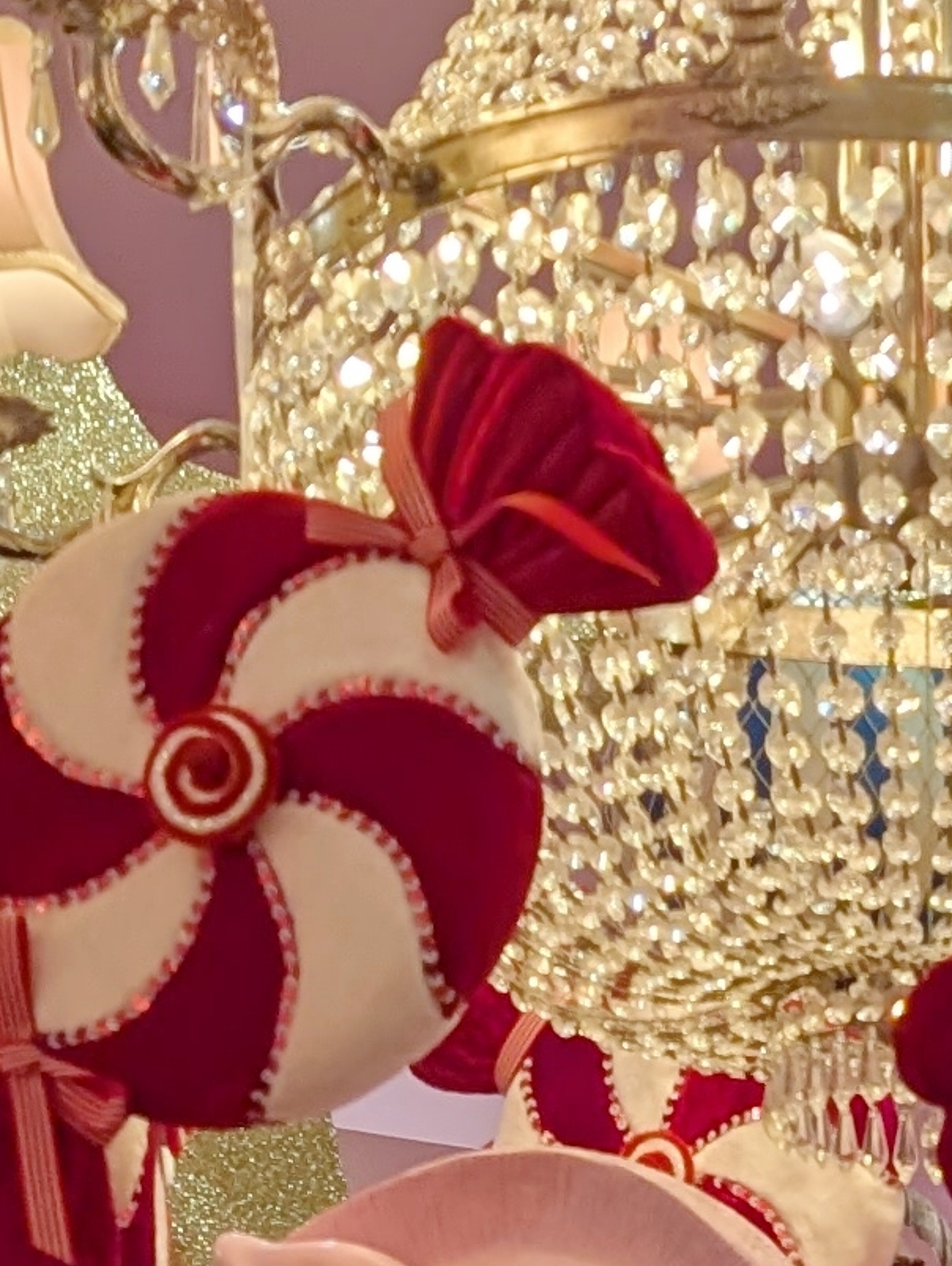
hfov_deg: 11.4
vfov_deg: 14.9
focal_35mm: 122
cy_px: 1963
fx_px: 4465
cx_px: 1677
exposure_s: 1/100
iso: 53
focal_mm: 6.9
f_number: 1.68
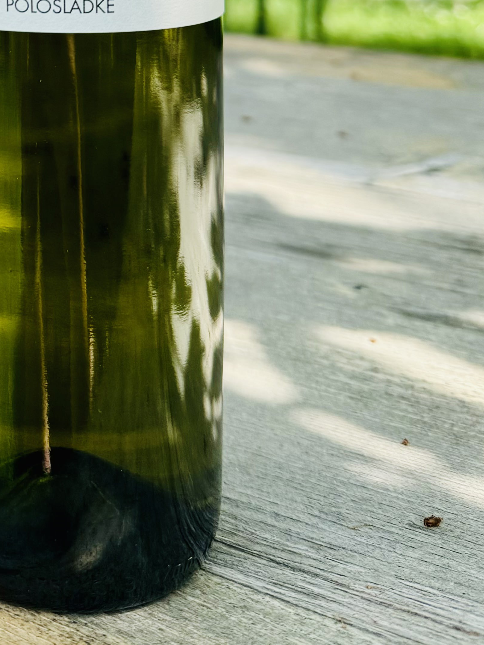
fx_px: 1193
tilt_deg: -1.9
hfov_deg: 21.1
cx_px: -119
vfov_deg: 26.6
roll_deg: +1.2
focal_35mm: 64
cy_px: -141
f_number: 1.78
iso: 80
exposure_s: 1/1456
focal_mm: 6.76
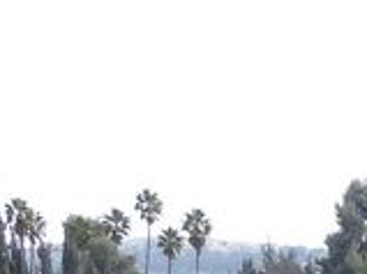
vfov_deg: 10.2
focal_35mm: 126
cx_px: 579
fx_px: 1335
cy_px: 661
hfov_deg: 14.4
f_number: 3.3
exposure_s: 1/320
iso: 80
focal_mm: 4.3
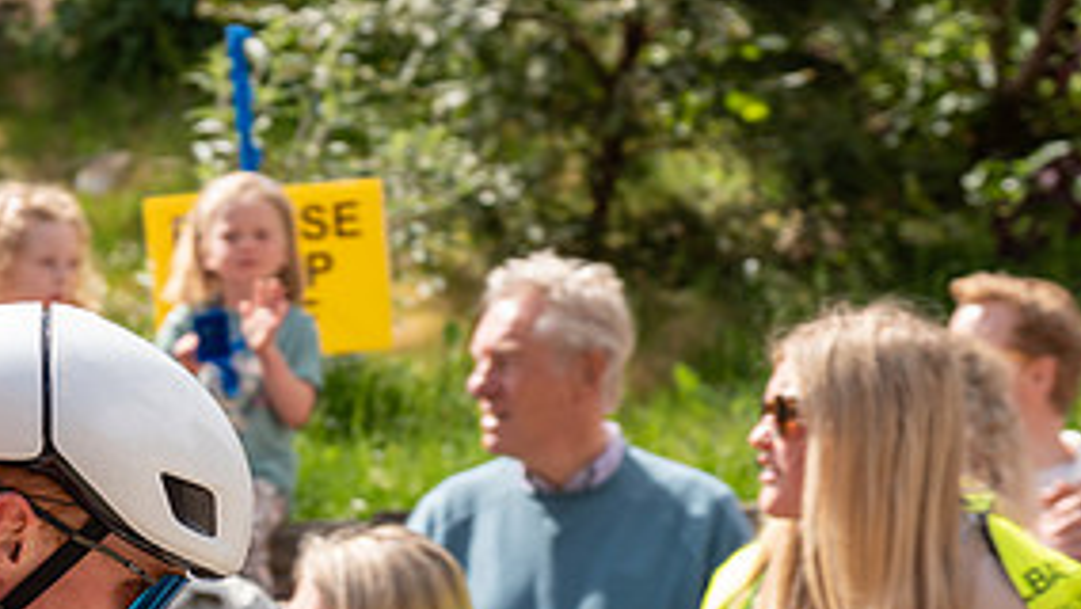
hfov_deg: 14.2
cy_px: 641
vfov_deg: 8.1
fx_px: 4301
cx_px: 84
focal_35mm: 150
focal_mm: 70
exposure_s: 1/1000
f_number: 5
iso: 400
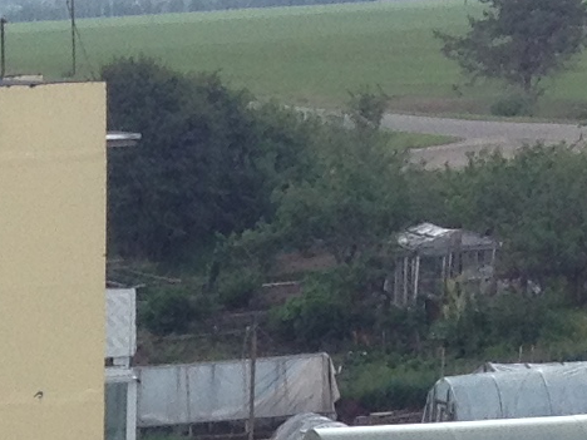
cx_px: -399
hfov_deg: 7.9
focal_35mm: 244
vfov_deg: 5.7
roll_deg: +2.6
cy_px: 1316
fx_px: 4138
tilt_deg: -19.3
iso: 50
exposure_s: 1/849
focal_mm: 4.28
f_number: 2.4
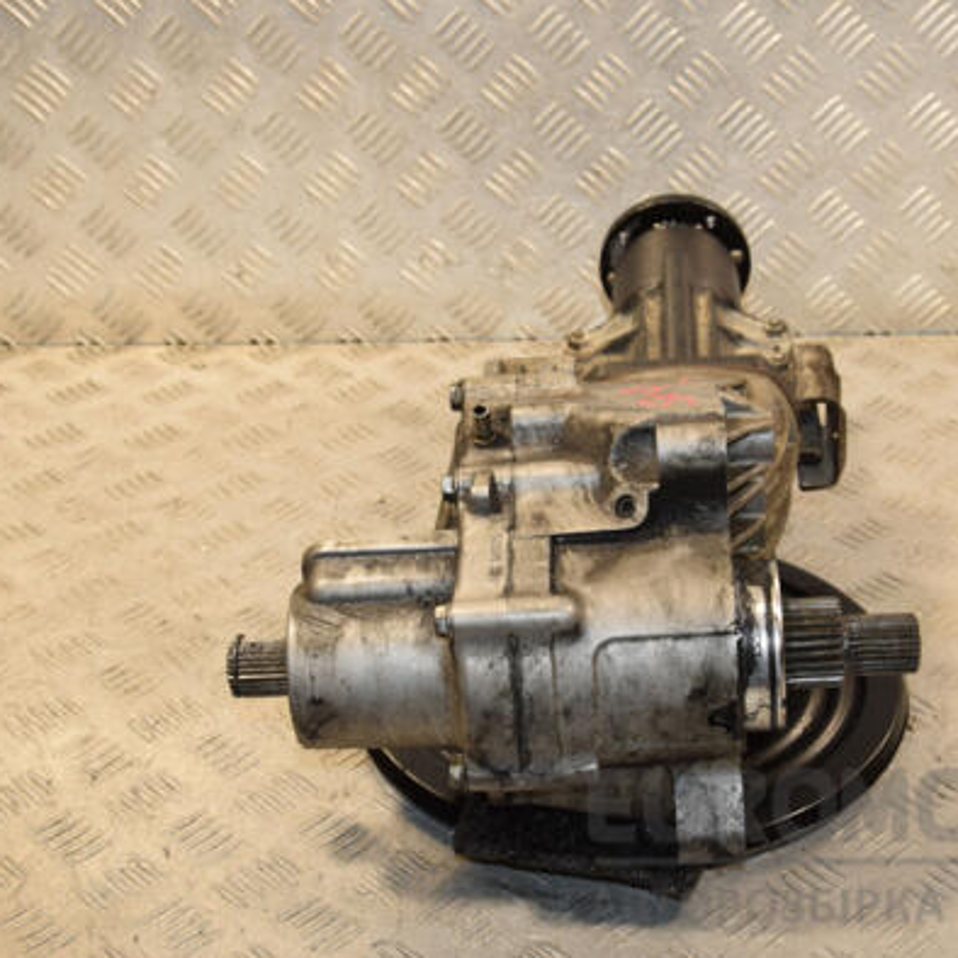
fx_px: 2067
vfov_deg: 26.1
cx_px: 542
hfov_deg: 26.1
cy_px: 481
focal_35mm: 66
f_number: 6.3
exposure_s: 1/200
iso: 800
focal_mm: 34
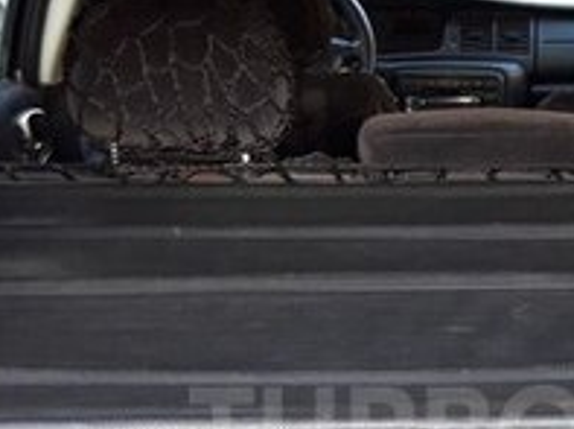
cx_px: 487
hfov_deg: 20.6
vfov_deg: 15.4
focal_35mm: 94
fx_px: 1556
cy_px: 430
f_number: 1.9
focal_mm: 3.7
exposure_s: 1/33
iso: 125
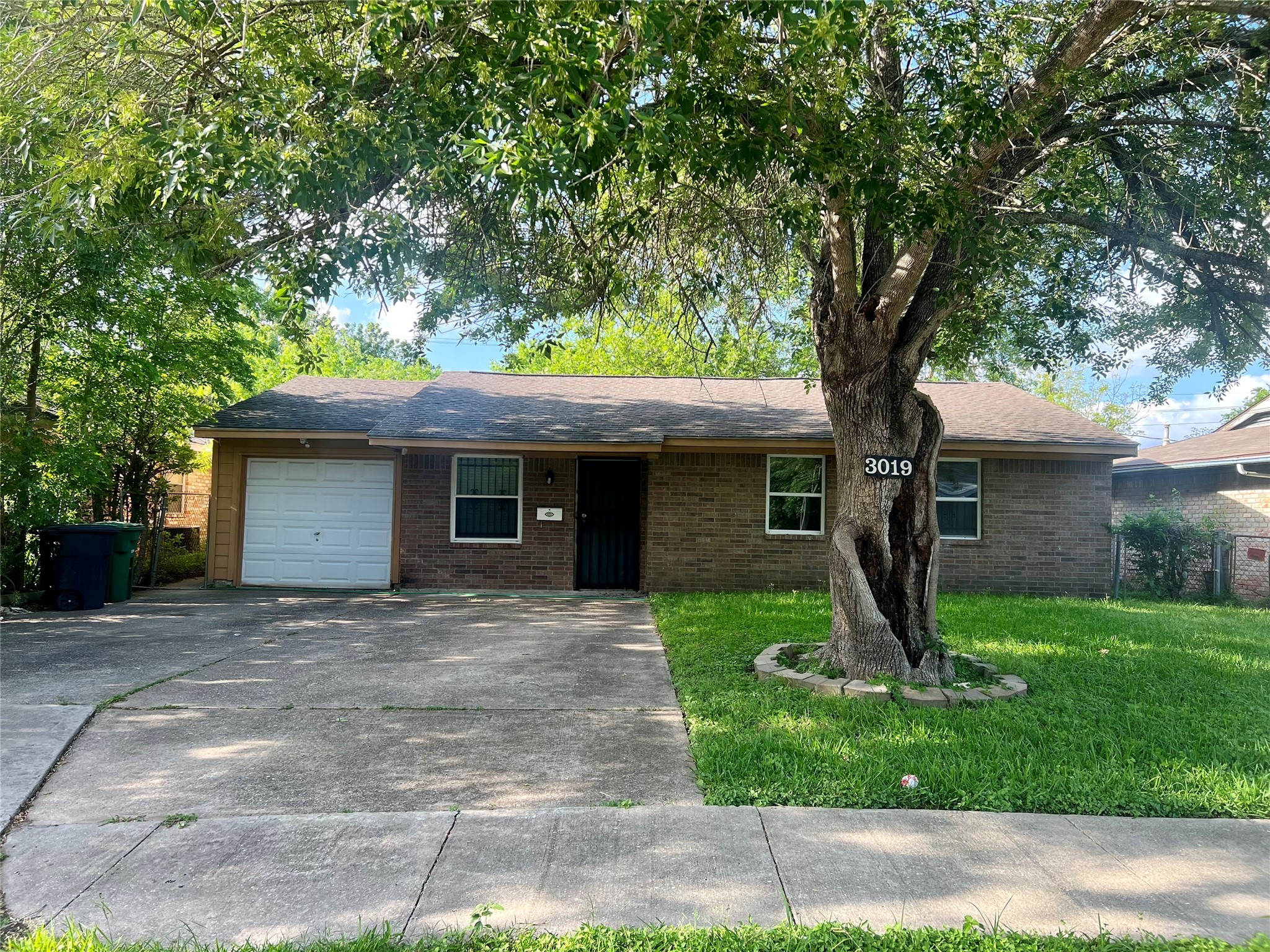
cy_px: 476
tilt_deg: +4.8
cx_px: 635
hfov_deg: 67.3
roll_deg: -0.5
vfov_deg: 53.1
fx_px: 954
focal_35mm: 26
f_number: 1.5
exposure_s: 1/499
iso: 50
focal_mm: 5.7
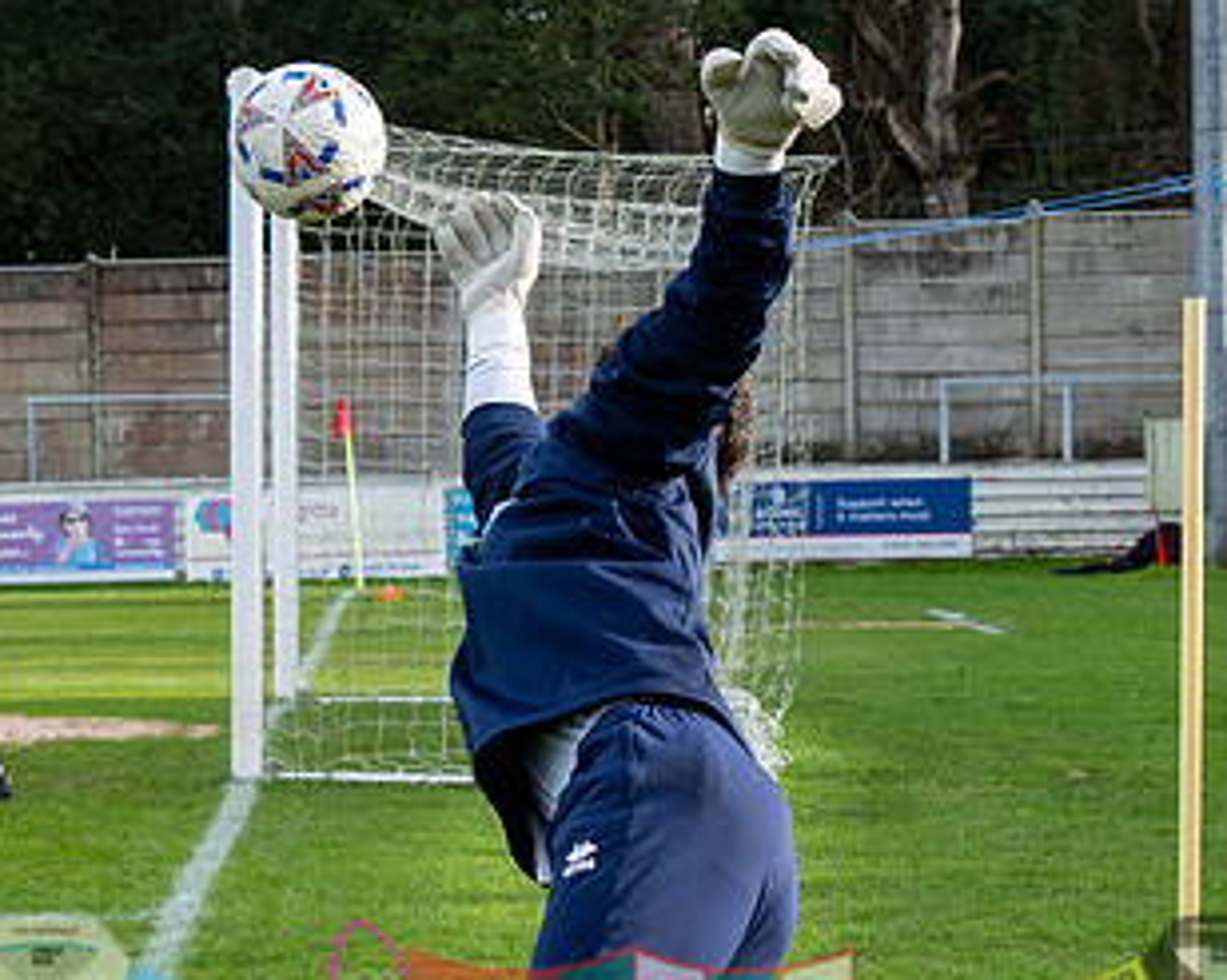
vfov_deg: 8.6
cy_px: 971
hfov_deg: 10.8
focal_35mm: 179
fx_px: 6496
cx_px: 932
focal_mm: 35
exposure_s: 1/1250
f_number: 4.5
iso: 1250
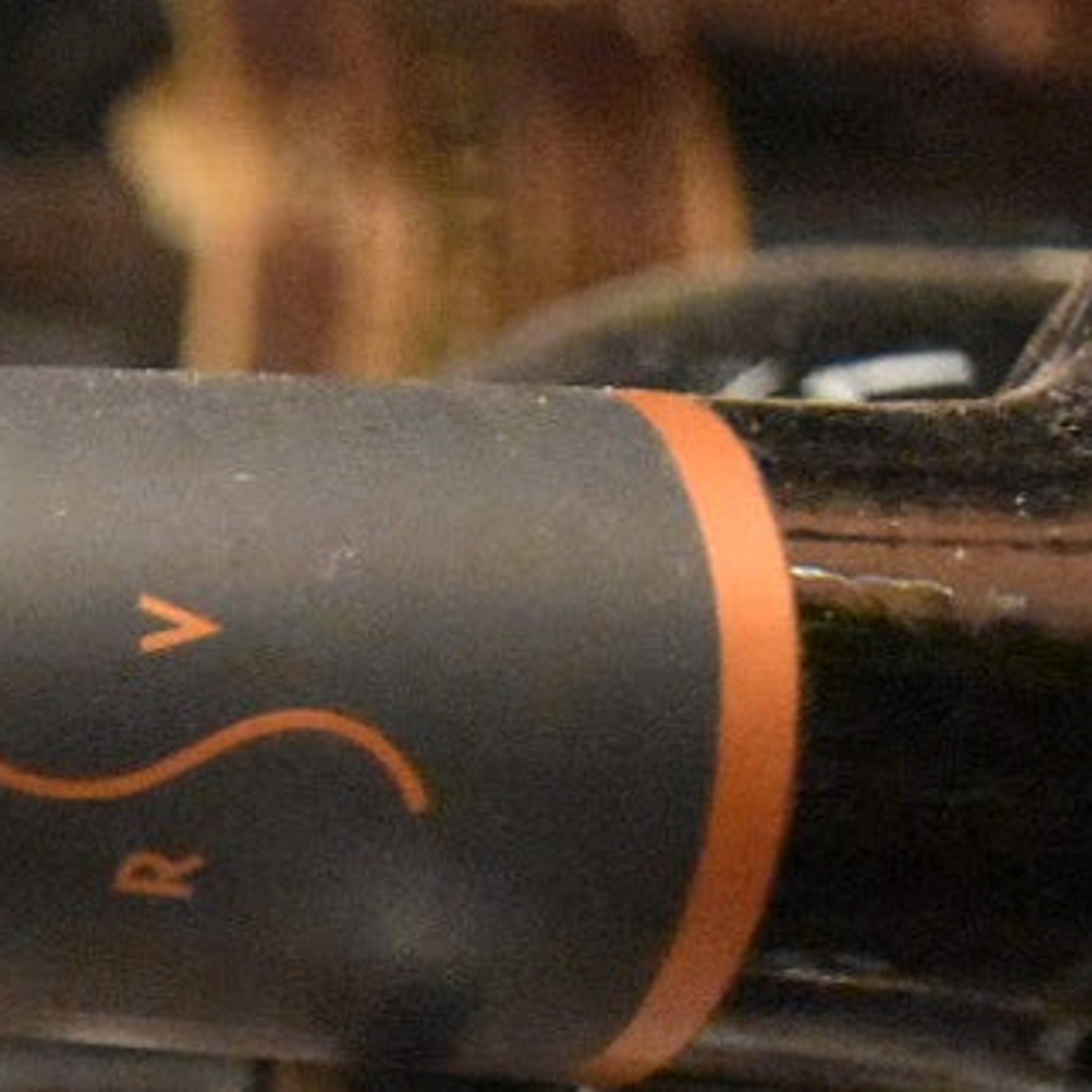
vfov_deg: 11.3
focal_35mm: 153
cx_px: -1246
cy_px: 1169
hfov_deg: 10.3
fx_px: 5461
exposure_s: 1/60
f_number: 4
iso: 12800
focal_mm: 24
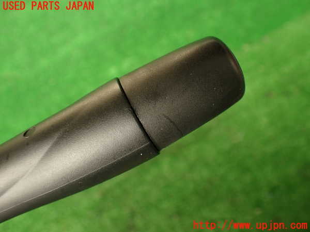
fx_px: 287
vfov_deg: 44.2
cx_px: 155
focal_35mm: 32
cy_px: 116
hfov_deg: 56.8
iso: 160
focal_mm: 5.79
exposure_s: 1/60
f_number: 2.4
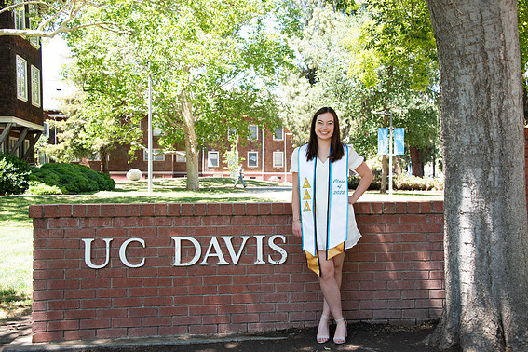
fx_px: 631
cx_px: 268
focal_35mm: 43
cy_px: 178
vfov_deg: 31.2
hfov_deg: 45.4
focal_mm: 42
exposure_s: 1/400
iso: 640
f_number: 5.6
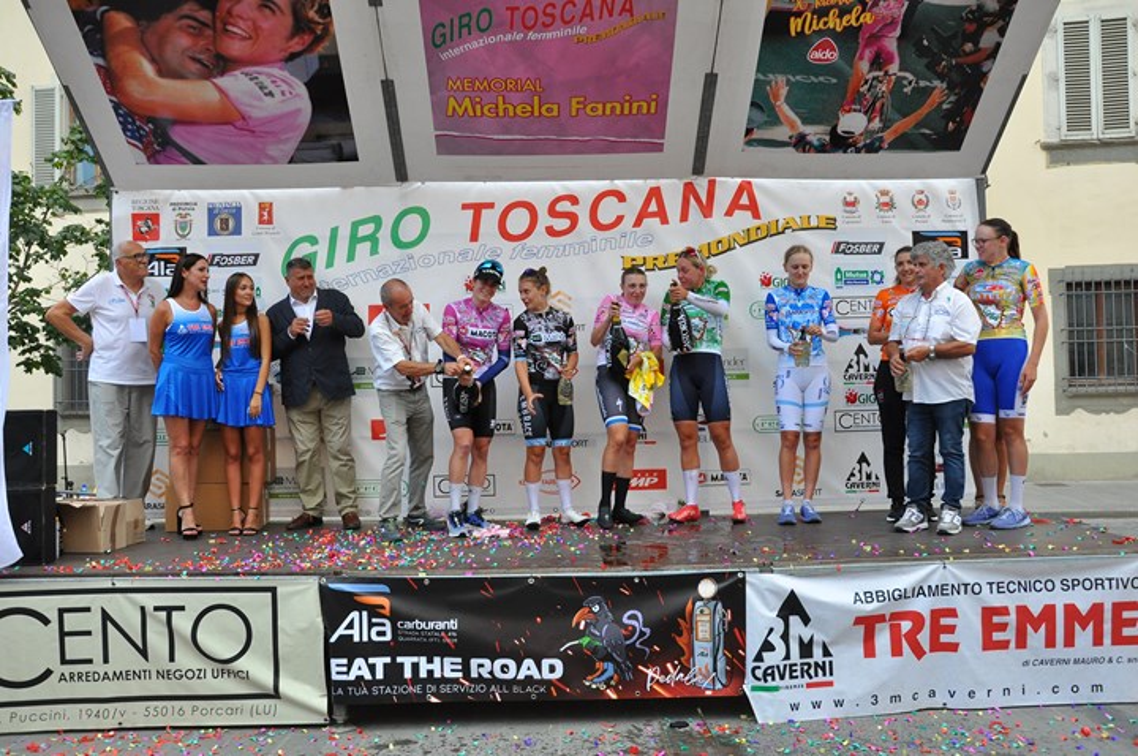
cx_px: 569
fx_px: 994
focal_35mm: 32
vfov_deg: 41.6
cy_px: 378
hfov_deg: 59.6
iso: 800
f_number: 7.1
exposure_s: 1/160
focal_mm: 21
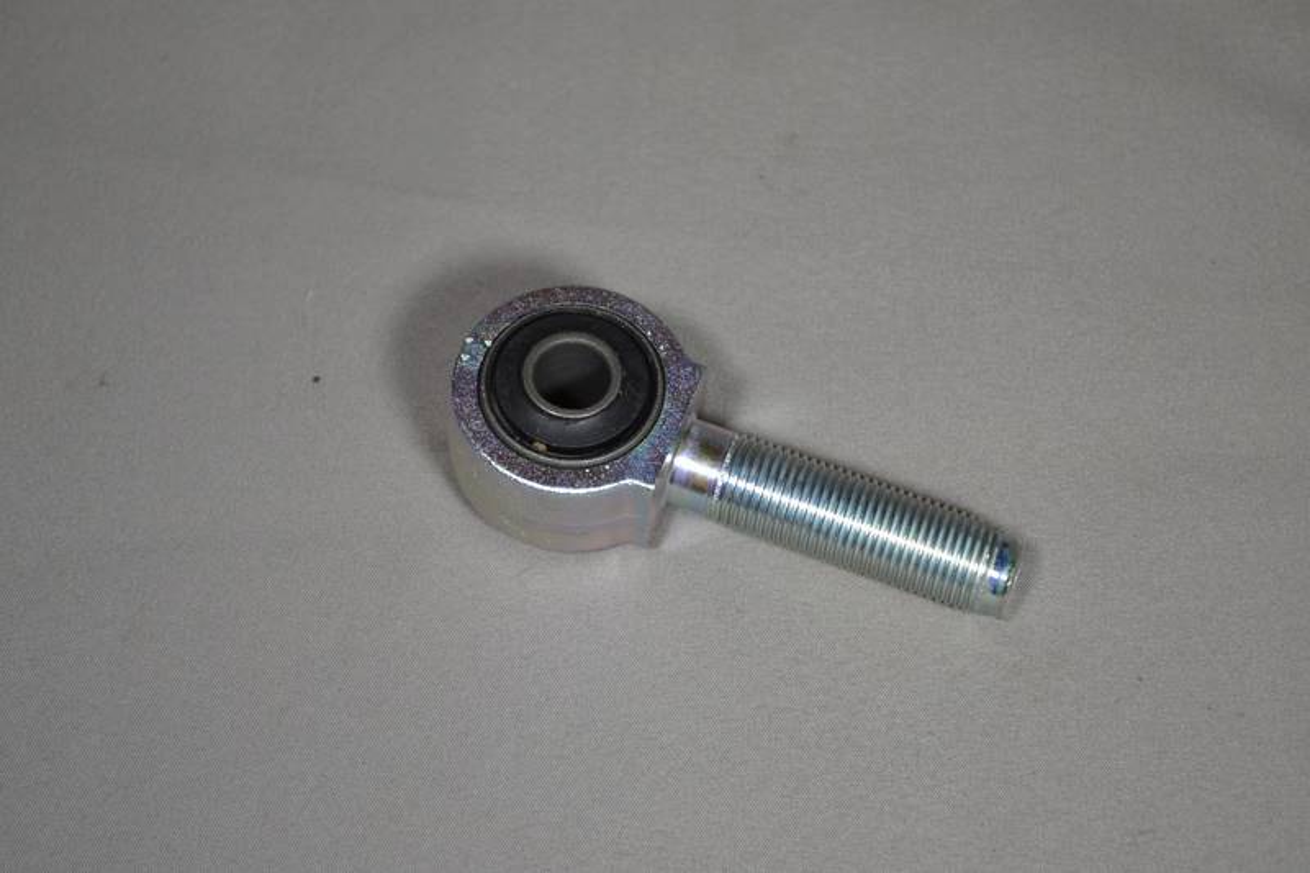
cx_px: 655
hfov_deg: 24.6
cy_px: 436
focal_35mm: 82
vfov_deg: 16.5
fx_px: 3001
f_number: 5.6
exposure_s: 1/40
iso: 400
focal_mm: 55
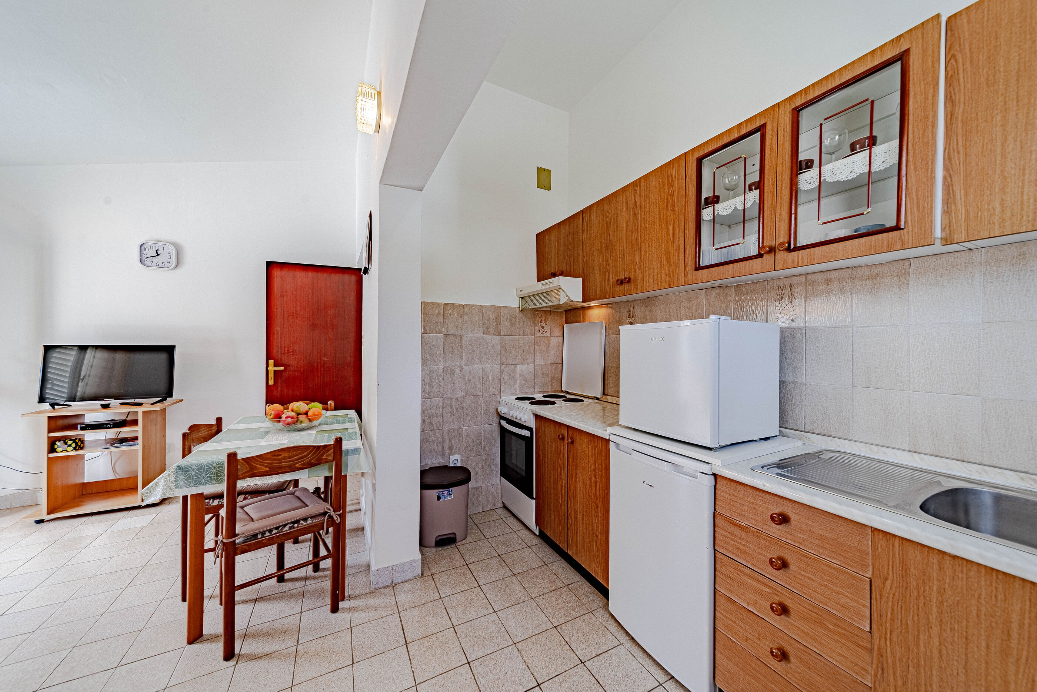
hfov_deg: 112.6
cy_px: 346
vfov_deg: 90.1
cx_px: 518
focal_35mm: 12
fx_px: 346
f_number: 8
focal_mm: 12
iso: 100
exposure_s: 1/125
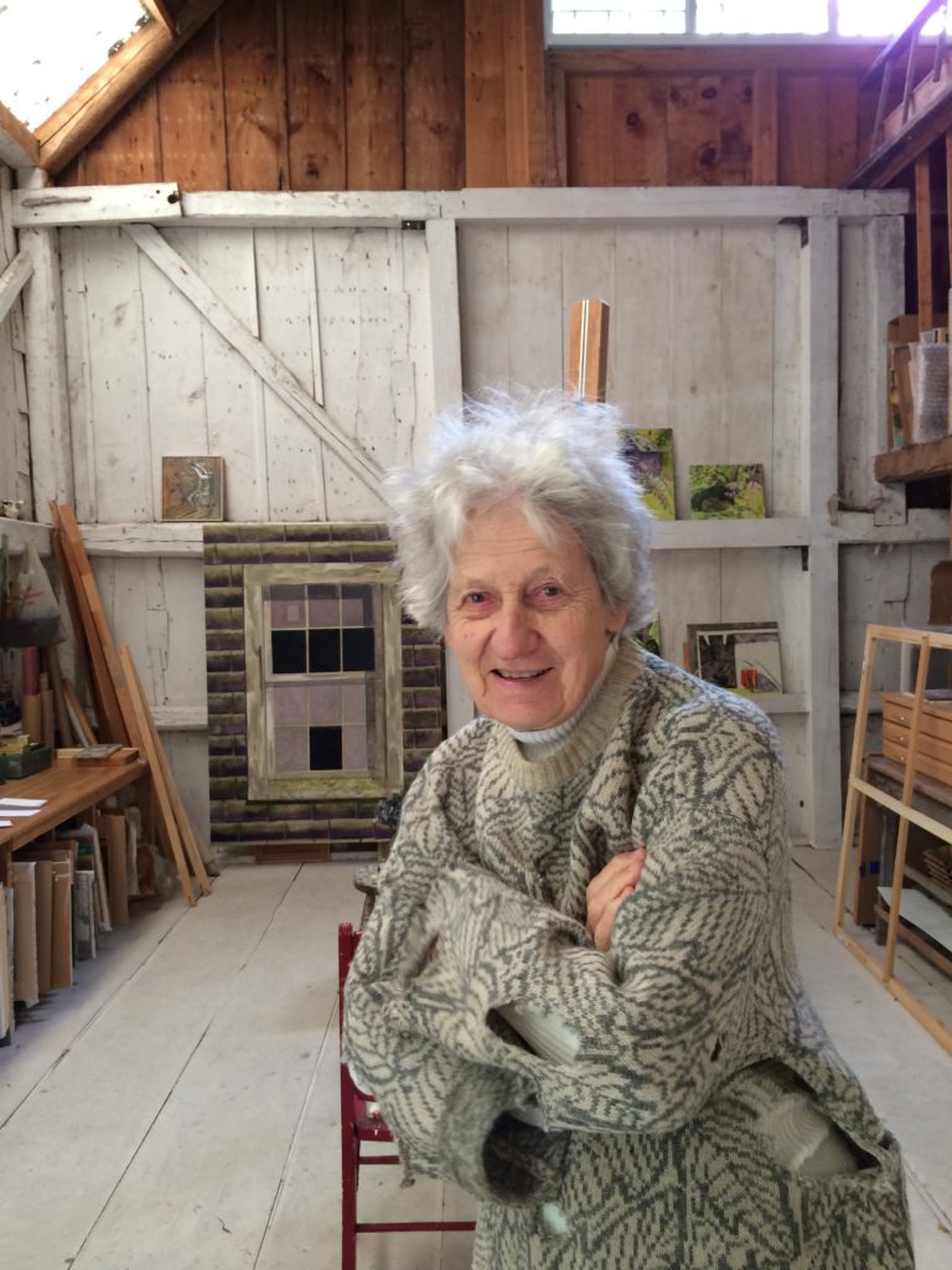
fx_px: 1100
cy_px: 635
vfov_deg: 60.0
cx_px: 476
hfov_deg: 46.8
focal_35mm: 30
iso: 80
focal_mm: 4.12
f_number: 2.2
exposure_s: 1/30
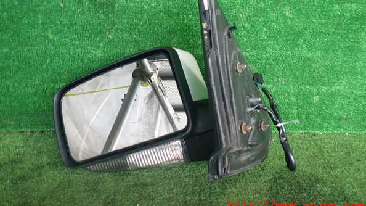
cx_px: 182
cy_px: 75
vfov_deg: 35.4
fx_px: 320
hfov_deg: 59.5
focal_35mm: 33
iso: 200
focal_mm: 5.4
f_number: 2.3
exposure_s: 1/50
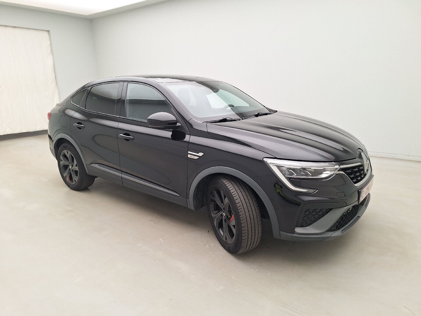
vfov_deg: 58.9
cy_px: 158
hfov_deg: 73.9
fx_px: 280
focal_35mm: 23
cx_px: 210
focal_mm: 5.54
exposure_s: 1/100
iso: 50
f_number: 1.8
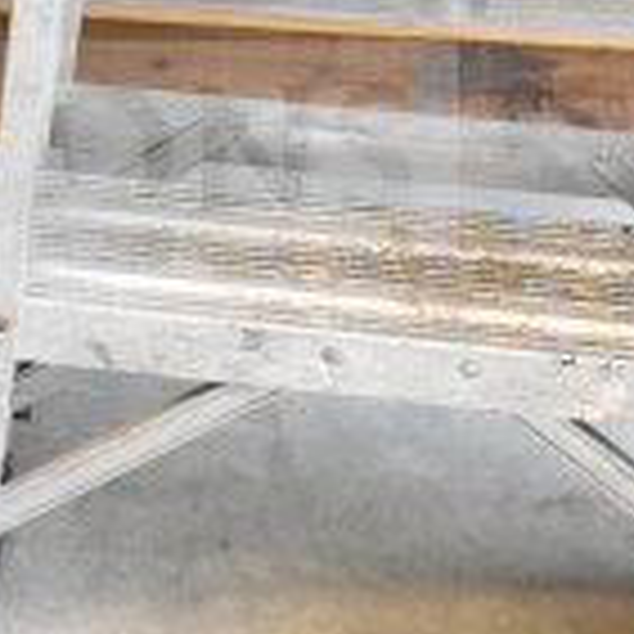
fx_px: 2628
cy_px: -101
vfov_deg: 13.4
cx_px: -49
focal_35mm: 127
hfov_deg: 13.5
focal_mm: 23
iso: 1600
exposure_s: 1/40
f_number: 3.8
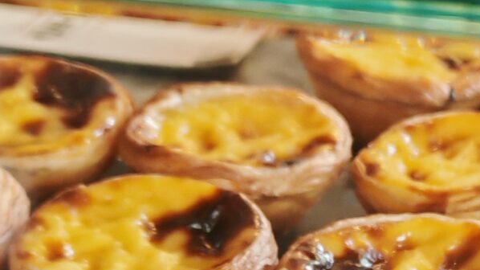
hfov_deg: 16.8
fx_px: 1603
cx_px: 449
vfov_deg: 9.4
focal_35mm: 126
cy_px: 372
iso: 250
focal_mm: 6.67
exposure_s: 1/100
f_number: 1.9
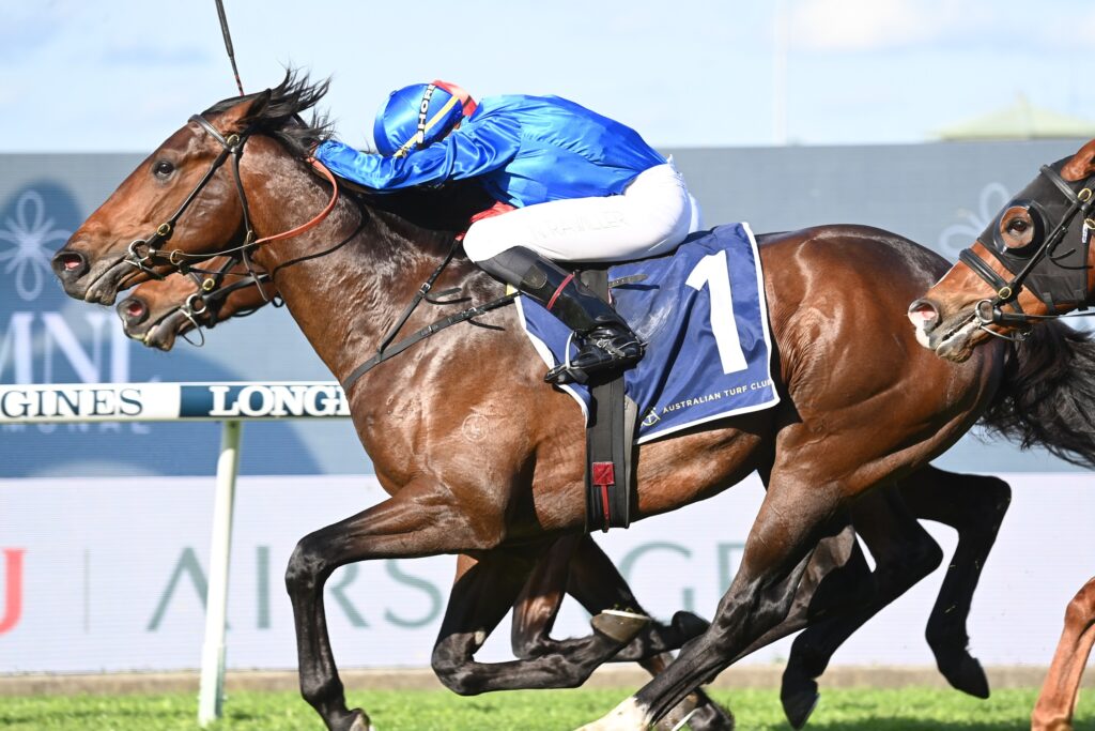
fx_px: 6996
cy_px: 366
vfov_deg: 6.0
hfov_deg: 8.9
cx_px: 548
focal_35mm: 230
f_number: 5.3
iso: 720
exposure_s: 1/1600
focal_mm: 230
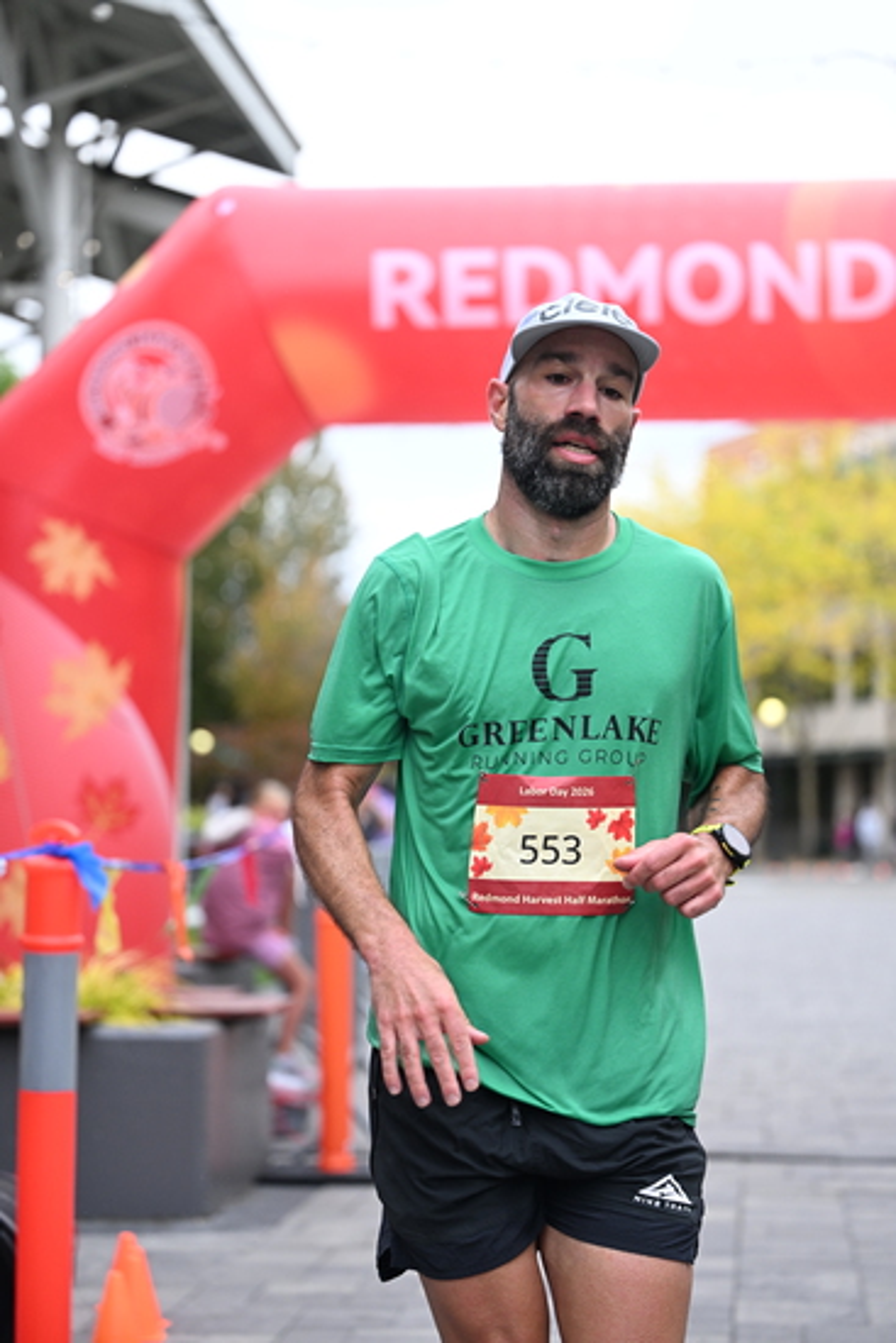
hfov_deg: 18.4
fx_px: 2761
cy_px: 672
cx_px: 448
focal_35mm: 74
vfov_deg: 27.3
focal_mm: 74
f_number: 2.8
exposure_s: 1/1600
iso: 1000
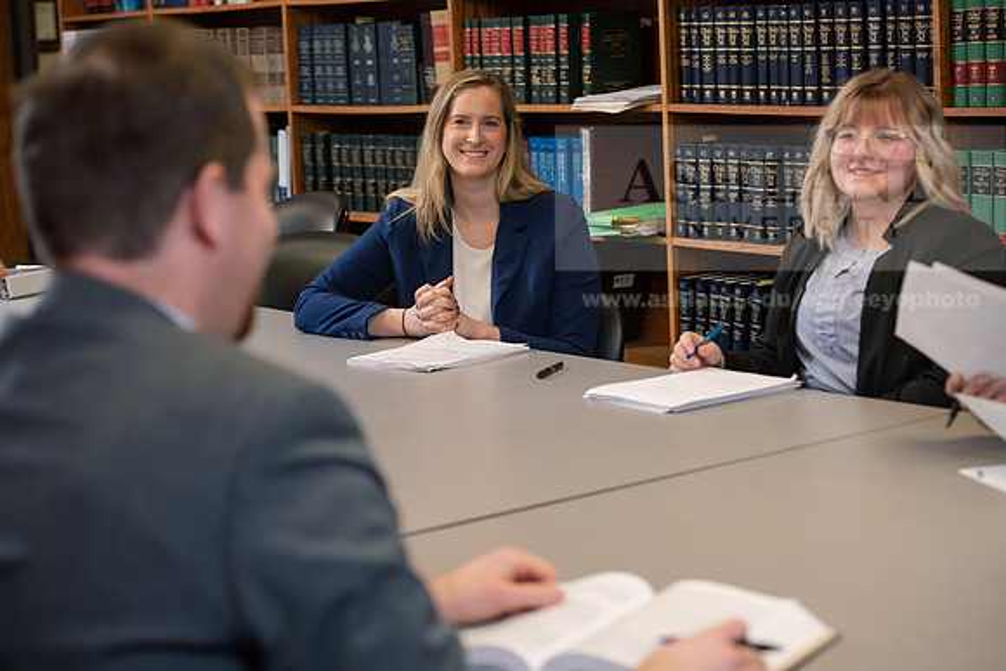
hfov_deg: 28.8
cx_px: 503
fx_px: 1956
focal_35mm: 70
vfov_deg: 19.5
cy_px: 336
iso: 1250
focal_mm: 70
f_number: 4
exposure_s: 1/125
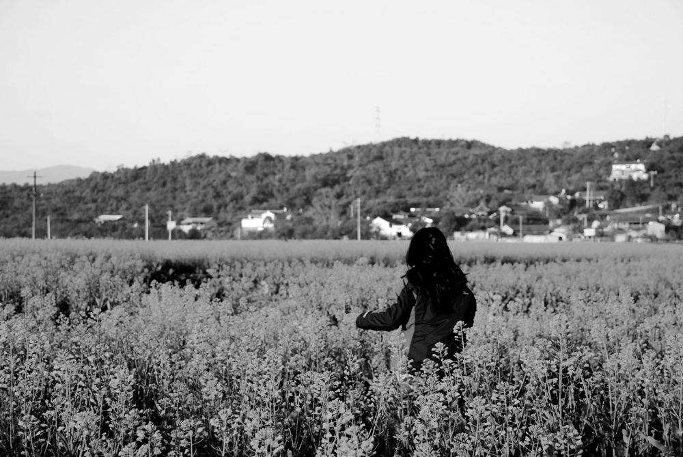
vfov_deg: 18.2
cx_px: 342
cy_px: 228
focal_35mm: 75
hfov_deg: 27.0
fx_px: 1424
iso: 100
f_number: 5.6
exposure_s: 1/125
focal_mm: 50
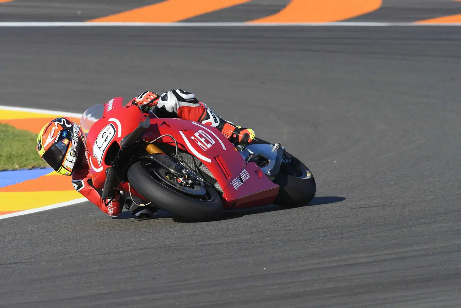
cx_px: 230
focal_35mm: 615
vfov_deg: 2.2
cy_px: 154
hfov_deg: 3.4
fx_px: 7875
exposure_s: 1/1000
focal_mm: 410
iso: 400
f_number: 8
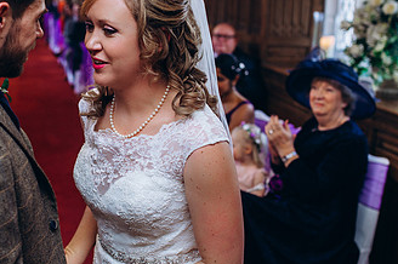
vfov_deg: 20.6
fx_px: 729
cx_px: 137
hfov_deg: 30.3
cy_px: 116
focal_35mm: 66
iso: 160
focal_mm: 35
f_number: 2.8
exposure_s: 1/100
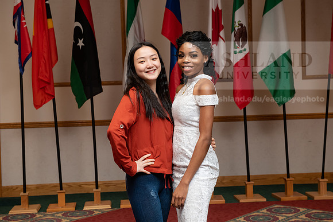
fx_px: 537
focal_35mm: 58
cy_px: 111
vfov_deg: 23.4
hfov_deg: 34.5
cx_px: 166
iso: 2000
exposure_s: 1/200
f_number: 6.3
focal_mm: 58
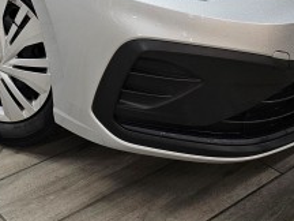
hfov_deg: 28.1
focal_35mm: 68
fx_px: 578
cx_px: 68
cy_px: -97
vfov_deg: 19.3
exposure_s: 1/100
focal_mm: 6.3
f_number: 1.7
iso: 320
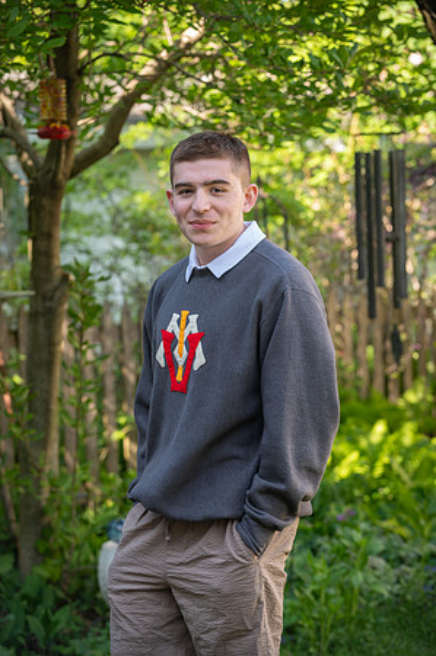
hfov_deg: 13.9
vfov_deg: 20.8
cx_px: 218
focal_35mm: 98
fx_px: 1784
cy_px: 328
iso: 250
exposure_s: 1/125
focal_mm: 98
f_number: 4
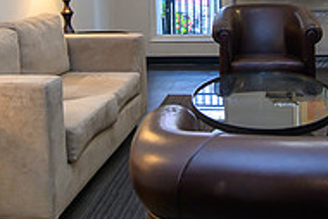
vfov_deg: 23.6
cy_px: -1
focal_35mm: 55
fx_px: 501
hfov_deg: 36.1
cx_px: 190
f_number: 4.5
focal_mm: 18
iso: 1250
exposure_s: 1/80
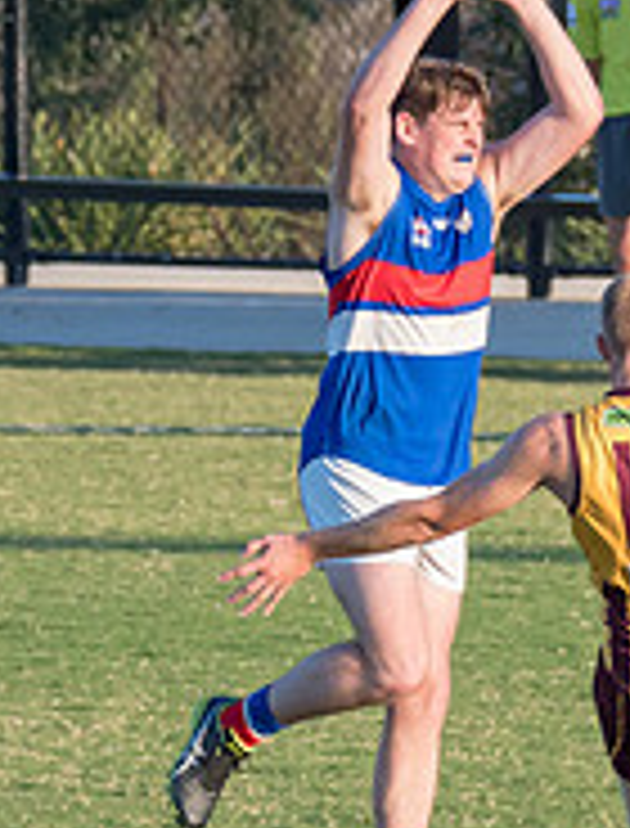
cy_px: 578
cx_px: 627
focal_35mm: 1509
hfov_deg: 1.0
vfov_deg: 1.3
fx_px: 36284
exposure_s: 1/1000
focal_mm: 260
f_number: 7.1
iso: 800
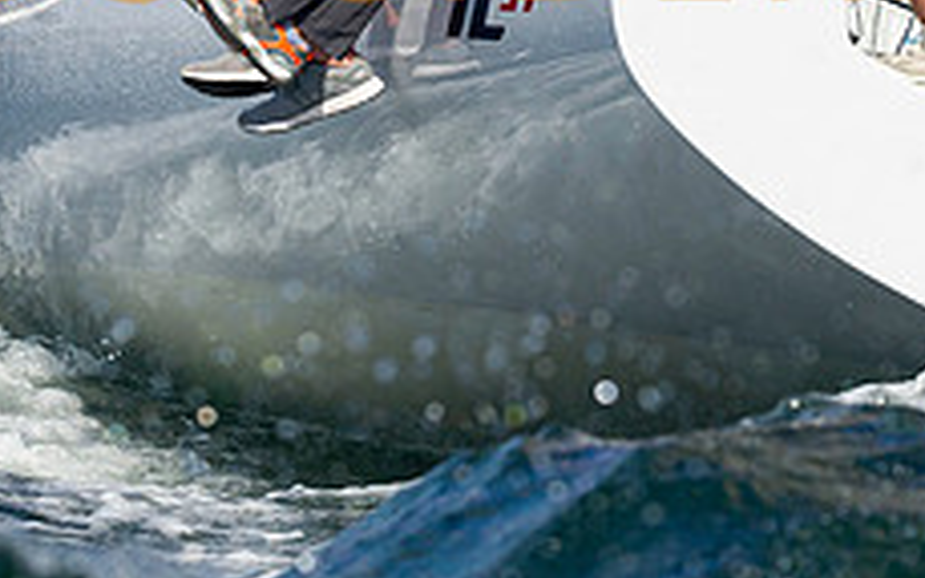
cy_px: -306
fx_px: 10989
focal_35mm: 436
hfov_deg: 4.8
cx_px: 449
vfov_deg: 3.0
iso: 320
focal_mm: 130
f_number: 5
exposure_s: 1/2500
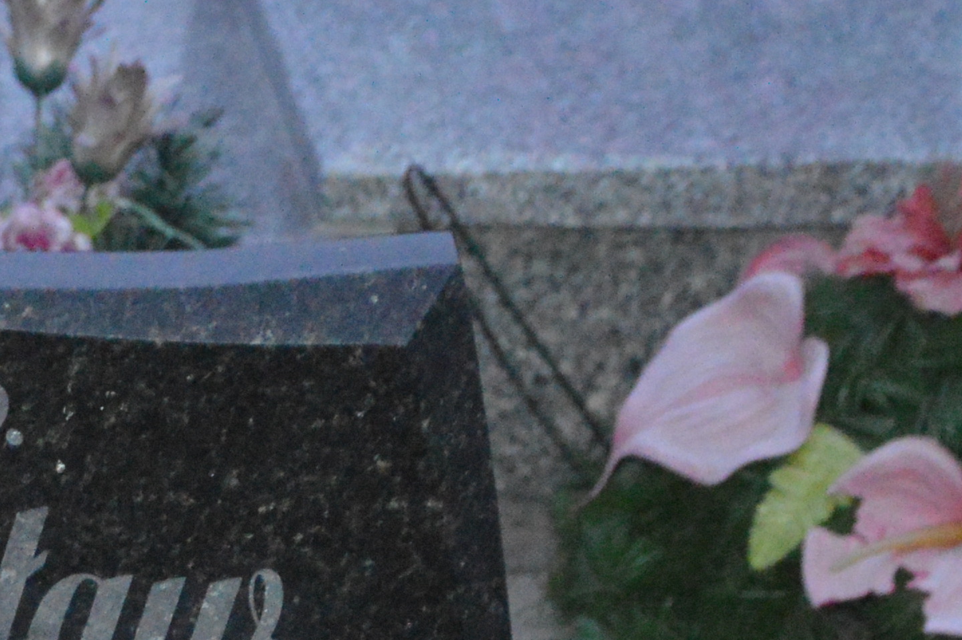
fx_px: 4699
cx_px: -322
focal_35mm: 176
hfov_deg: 11.4
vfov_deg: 7.7
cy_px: 949
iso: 3200
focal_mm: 28
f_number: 4
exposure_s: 1/60
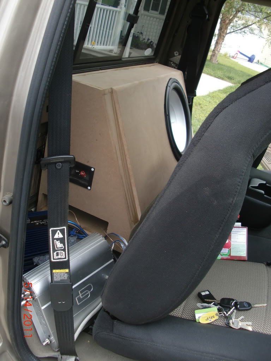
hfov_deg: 39.7
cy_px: 180
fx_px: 376
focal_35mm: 36
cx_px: 136
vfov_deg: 51.4
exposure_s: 1/160
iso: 64
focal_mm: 6.3
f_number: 2.8
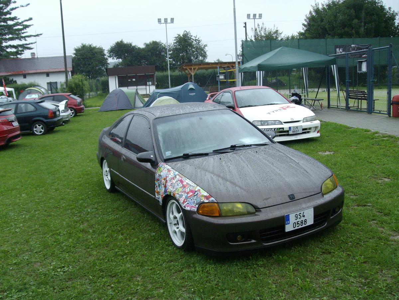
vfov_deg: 39.7
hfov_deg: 51.4
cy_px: 150
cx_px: 200
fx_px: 415
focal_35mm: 36
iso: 160
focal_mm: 6
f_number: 2.7
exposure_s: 1/200
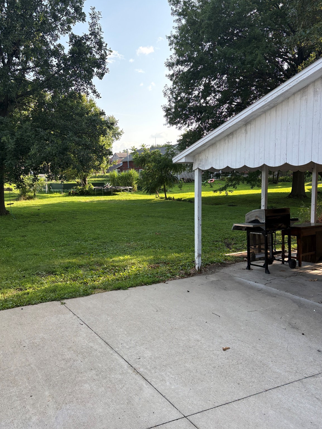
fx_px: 335
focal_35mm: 27
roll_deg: -0.2
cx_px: 158
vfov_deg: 65.3
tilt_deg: -1.7
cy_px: 210
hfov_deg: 51.4
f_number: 1.6
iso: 64
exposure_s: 1/959
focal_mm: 5.96
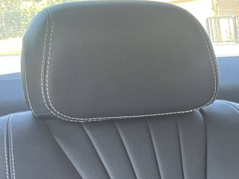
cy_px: 297
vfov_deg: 12.8
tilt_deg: -18.5
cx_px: 471
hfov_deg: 15.1
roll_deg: +2.1
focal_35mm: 107
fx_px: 739
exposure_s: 1/51
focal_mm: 5.1
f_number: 1.6
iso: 100
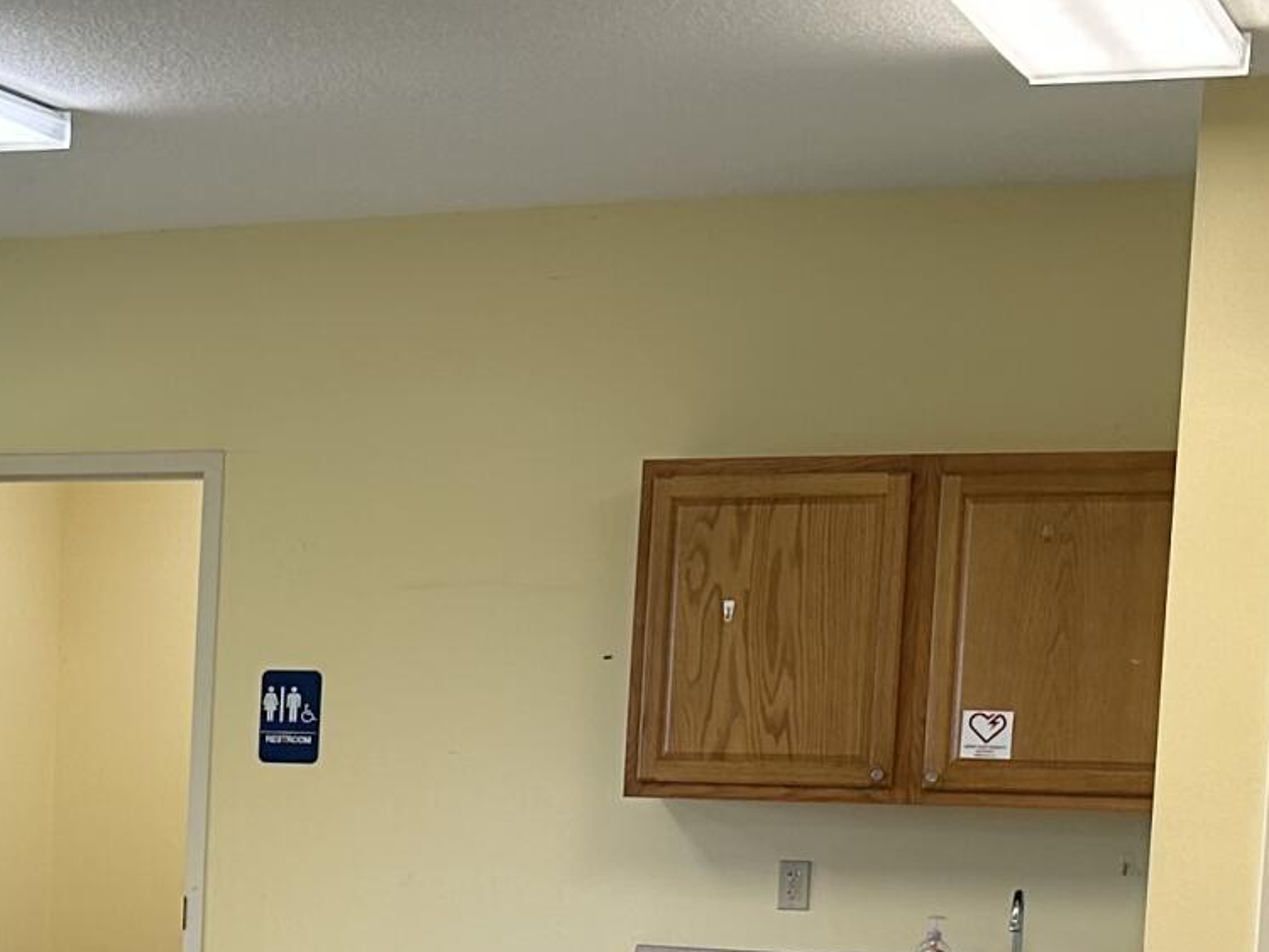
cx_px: -343
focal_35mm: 96
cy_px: 1087
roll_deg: -1.7
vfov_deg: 15.0
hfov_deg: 19.0
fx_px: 3520
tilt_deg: -5.8
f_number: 1.78
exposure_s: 1/162
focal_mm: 6.86
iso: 100
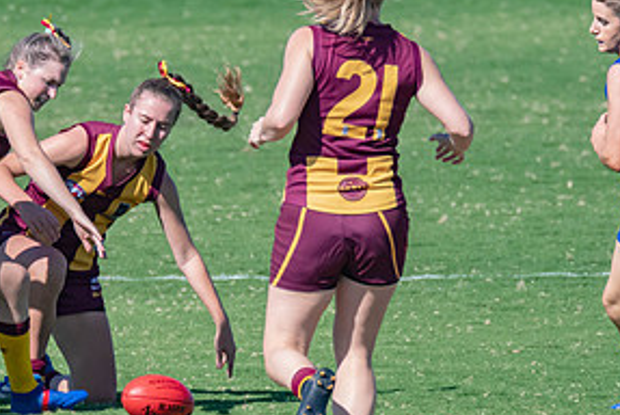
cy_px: 310
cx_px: 97
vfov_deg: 0.8
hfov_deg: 1.1
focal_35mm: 1827
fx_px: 31496
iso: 1000
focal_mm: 600
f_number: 8
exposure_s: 1/2500
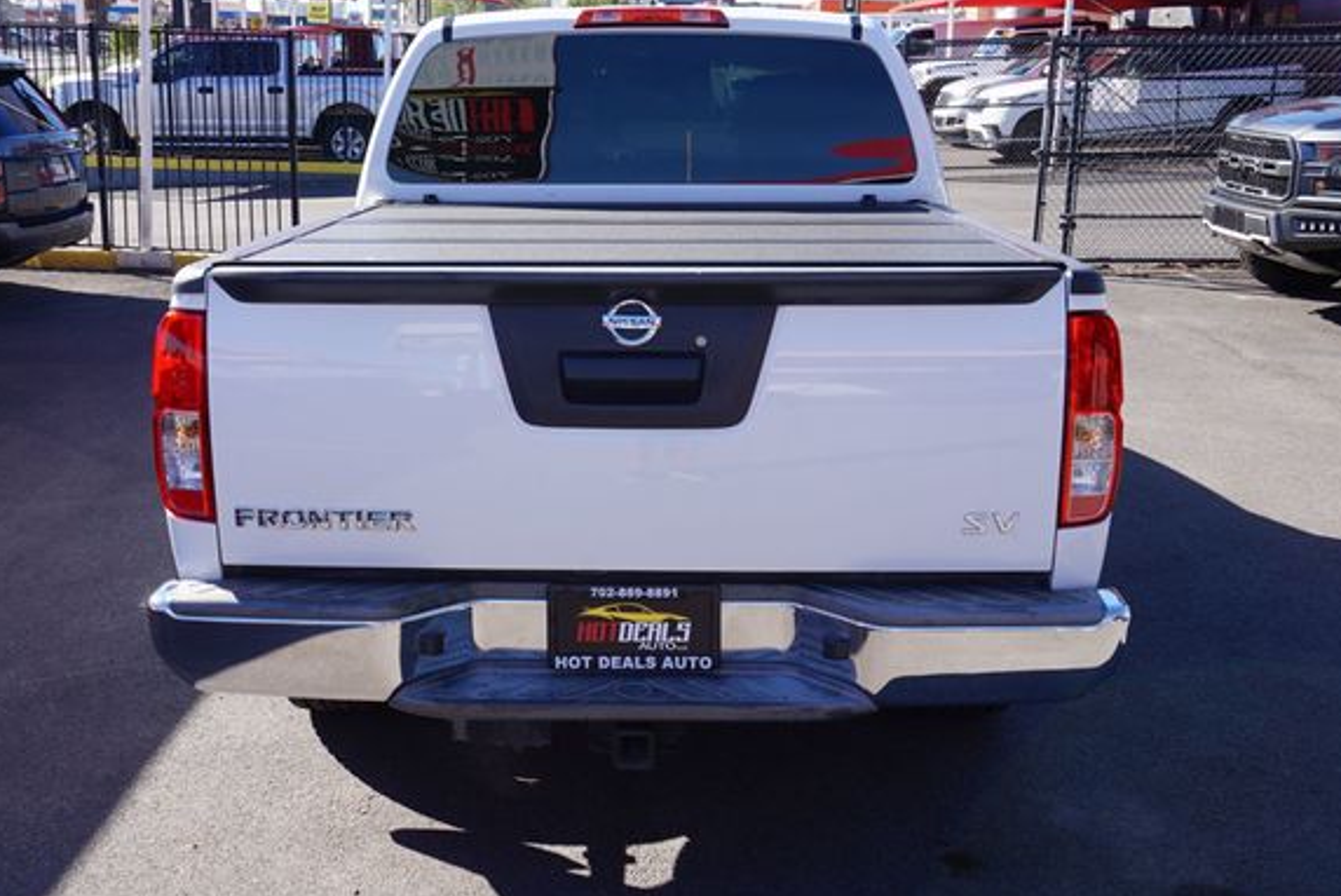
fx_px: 1437
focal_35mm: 39
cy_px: 408
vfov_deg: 34.6
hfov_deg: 50.0
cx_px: 626
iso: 100
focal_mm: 23
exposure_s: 1/80
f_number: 9
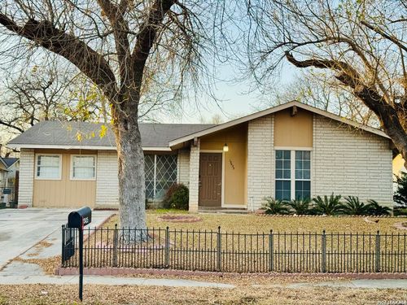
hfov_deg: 39.7
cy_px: 152
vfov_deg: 30.3
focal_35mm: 48
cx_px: 204
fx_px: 564
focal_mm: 6.76
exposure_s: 1/470
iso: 64
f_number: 1.78
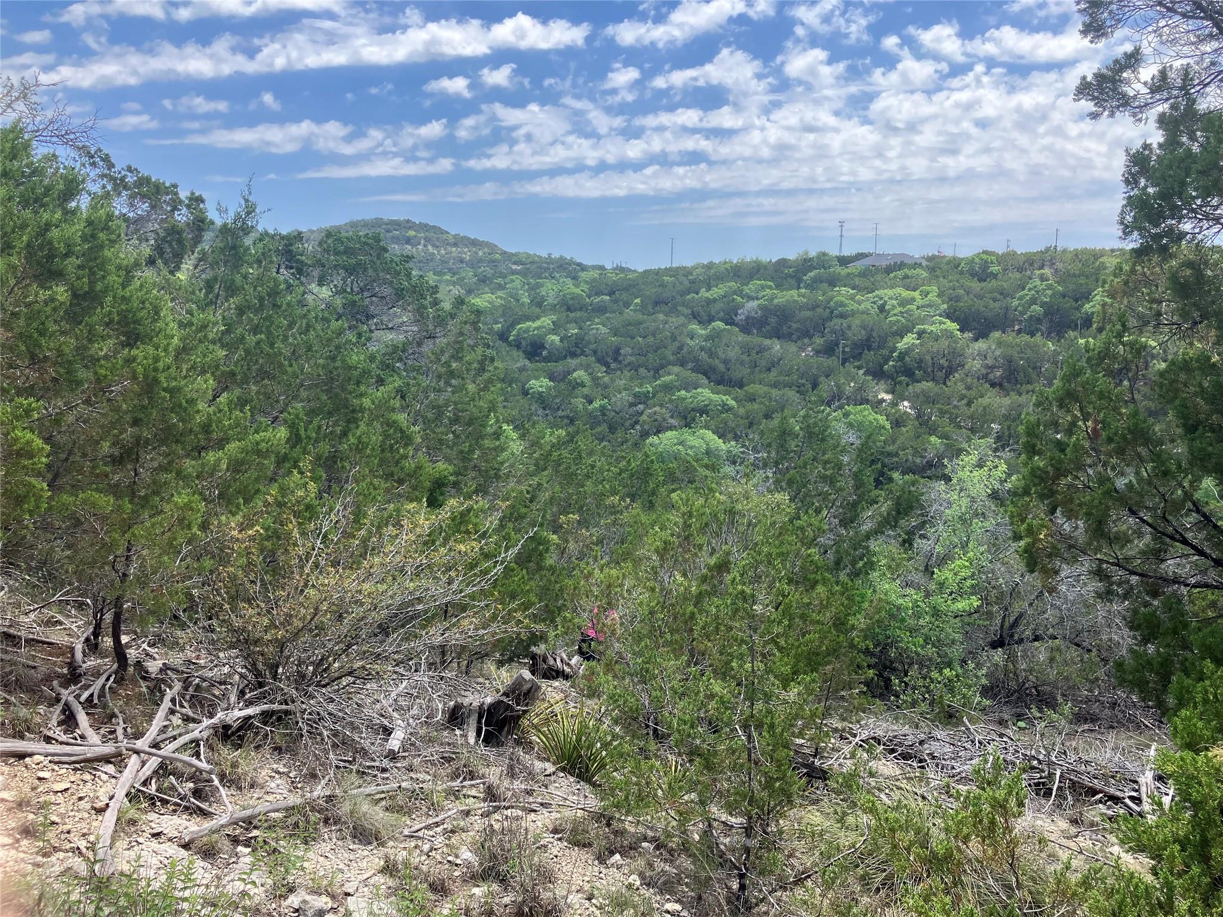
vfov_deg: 49.7
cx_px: 612
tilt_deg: -7.9
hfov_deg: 63.4
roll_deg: -0.5
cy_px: 458
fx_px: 989
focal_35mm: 28
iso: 32
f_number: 1.8
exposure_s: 1/917
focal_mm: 3.99
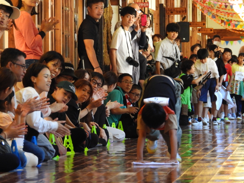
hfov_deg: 4.2
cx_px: 122
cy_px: 92
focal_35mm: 467
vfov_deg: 3.2
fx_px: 3292
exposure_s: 1/50
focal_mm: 83.9
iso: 800
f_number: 5
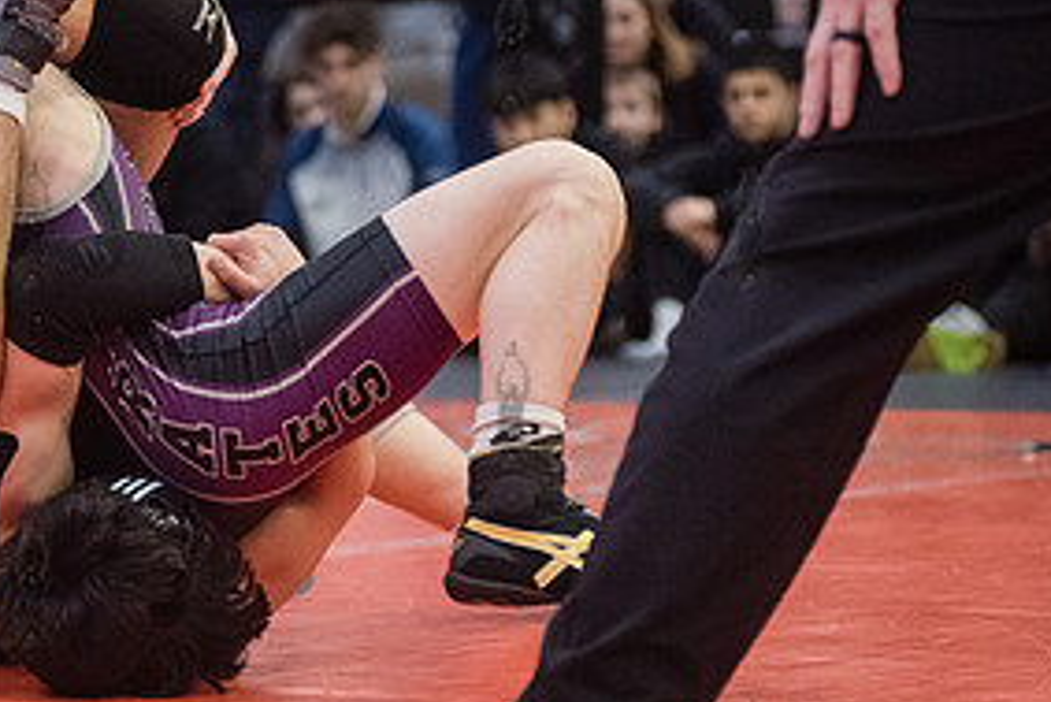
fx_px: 4790
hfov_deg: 12.4
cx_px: 30
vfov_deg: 8.4
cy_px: 225
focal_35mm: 164
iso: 8000
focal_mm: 80
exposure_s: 1/500
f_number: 3.2
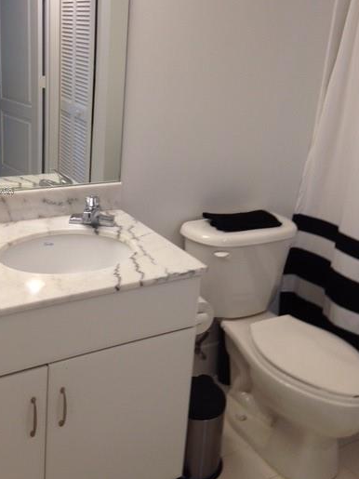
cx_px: 143
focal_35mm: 41
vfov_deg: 45.5
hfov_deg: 35.0
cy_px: 191
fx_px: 567
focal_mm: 4.12
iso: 64
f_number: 2.4
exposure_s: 1/40
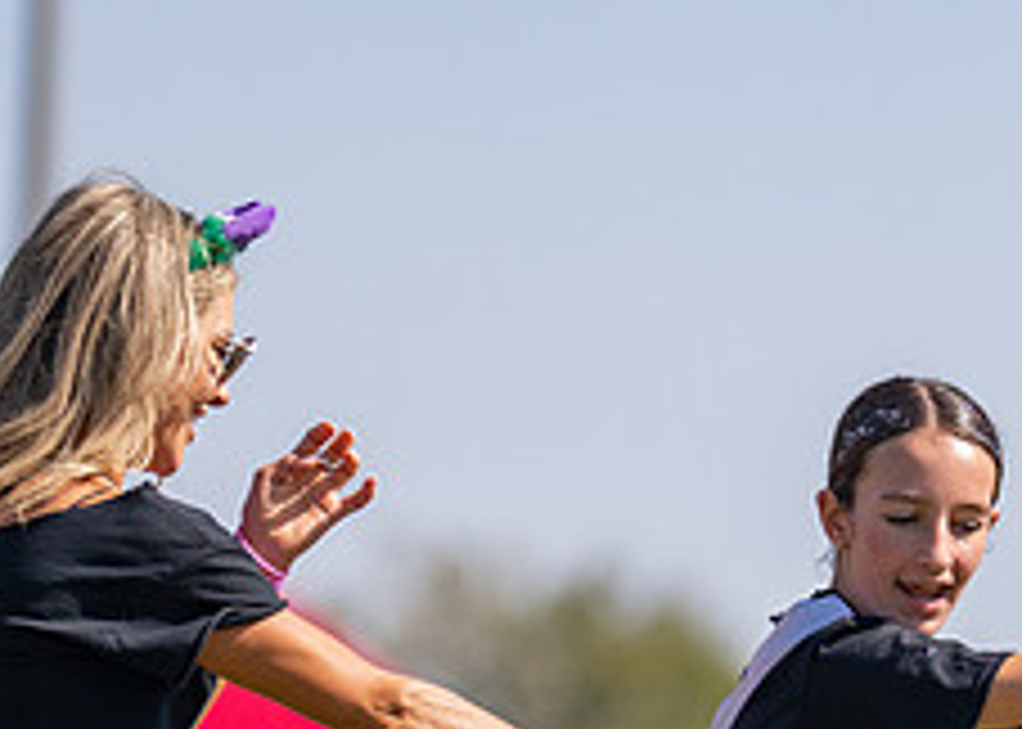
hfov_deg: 3.8
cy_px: 873
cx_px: 882
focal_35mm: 536
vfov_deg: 2.7
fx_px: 15553
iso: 320
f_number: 2.8
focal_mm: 200
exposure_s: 1/6400
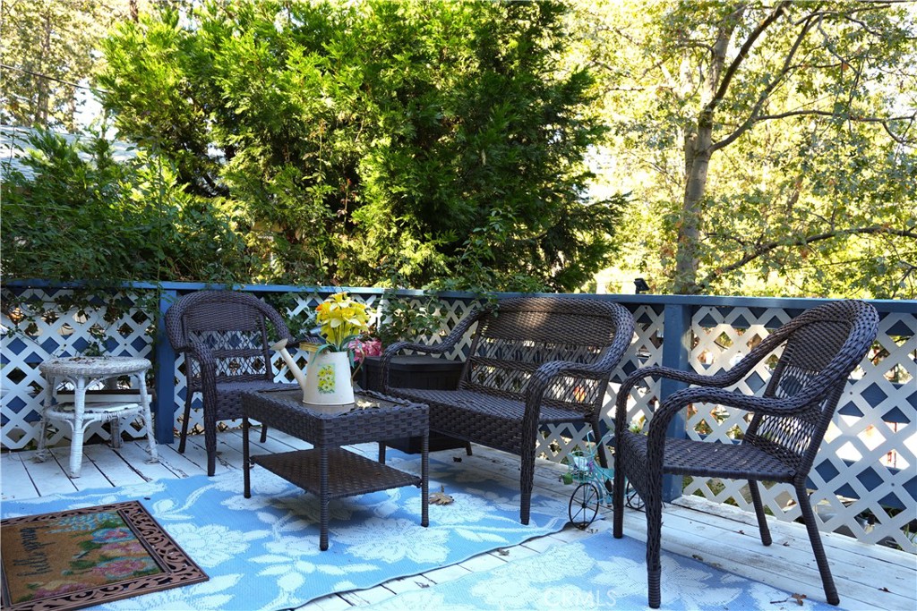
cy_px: 306
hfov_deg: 70.4
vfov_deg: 50.4
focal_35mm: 26
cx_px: 458
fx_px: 650
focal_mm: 17
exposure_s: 1/80
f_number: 3.5
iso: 100
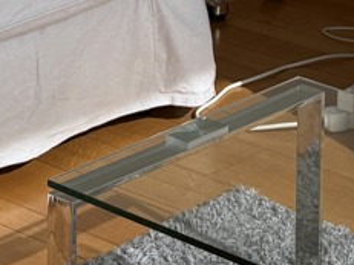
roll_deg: -1.5
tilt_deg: -5.4
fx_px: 1697
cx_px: 282
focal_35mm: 166
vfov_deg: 8.2
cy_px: -380
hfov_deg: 11.9
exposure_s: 1/211
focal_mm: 6.76
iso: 64
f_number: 1.78
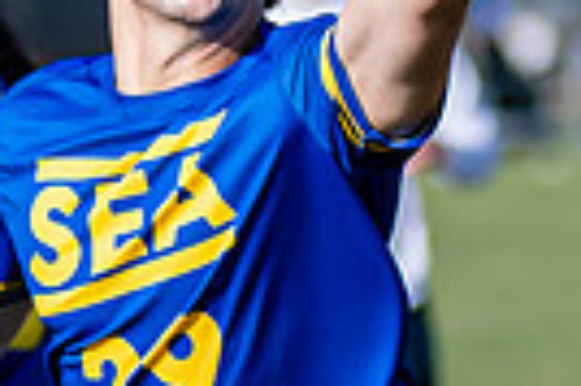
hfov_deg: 1.6
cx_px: 606
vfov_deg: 1.1
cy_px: 350
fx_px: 20471
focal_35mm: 1270
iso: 100
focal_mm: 140
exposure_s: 1/1250
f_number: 3.2
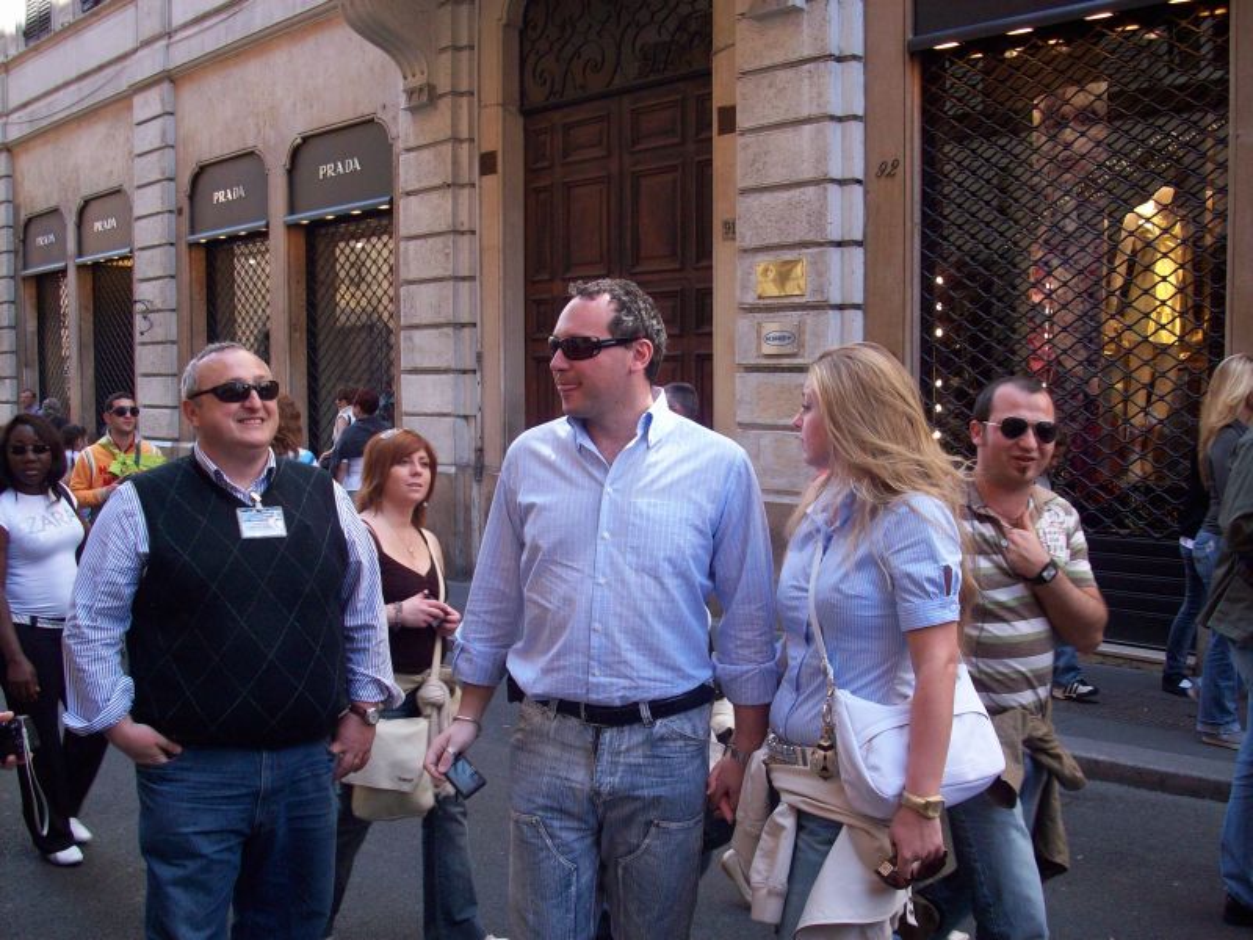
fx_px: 1339
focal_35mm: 37
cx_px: 626
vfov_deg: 38.7
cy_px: 470
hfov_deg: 50.1
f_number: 2.8
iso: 80
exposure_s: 1/131
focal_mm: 6.2
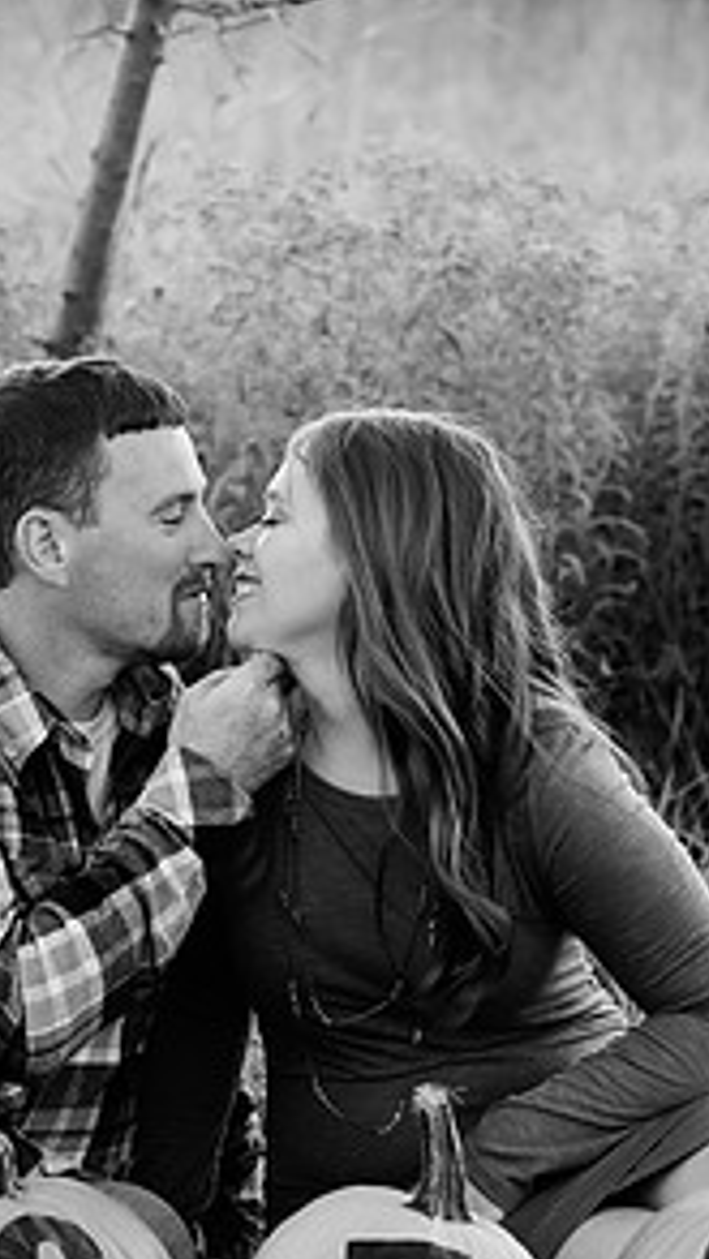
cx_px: 185
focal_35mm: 176
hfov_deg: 6.9
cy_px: 816
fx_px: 5877
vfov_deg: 12.2
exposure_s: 1/250
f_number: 4.5
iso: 400
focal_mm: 85
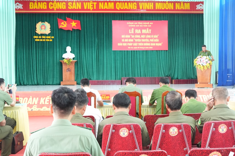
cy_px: 78
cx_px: 118
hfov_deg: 43.6
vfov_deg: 29.8
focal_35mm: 45
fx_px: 294
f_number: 4
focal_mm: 30
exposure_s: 1/60
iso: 2500
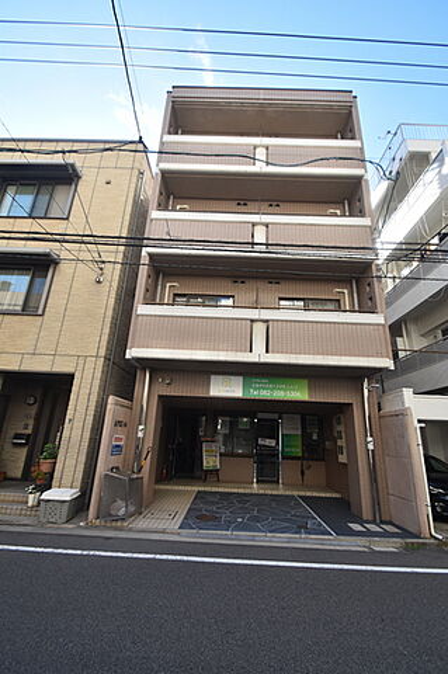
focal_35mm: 15
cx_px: 224
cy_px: 337
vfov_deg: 100.4
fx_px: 281
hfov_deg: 77.2
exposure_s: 1/250
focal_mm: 10
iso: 200
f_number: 5.6
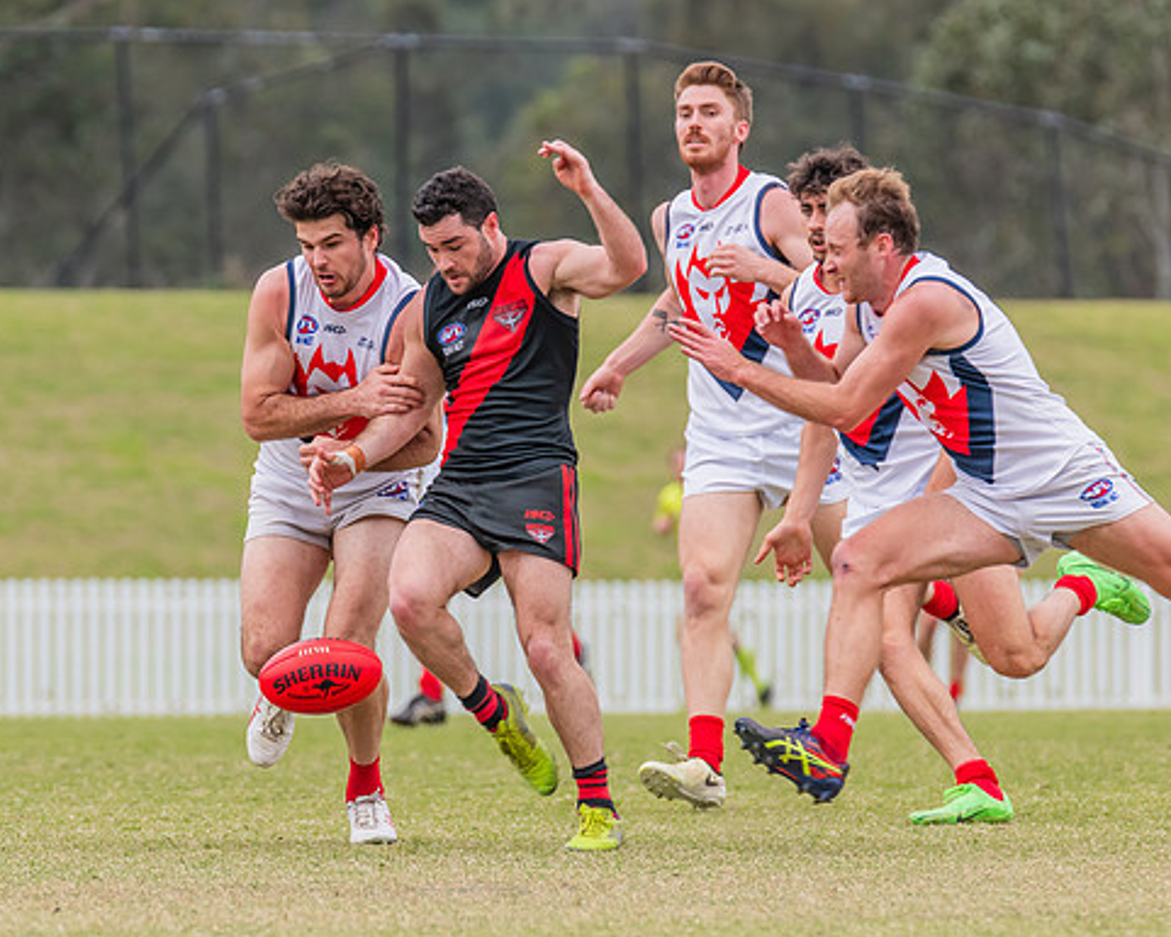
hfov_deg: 3.8
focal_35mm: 507
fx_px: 17575
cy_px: 526
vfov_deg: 3.1
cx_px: 405
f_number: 7.1
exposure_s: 1/1250
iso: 800
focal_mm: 330
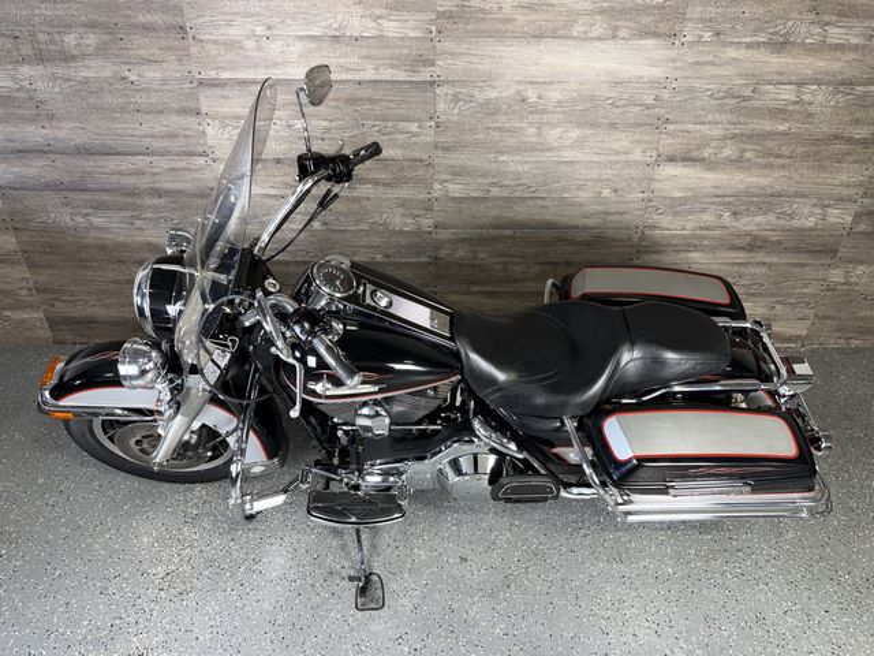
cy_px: 328
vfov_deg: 56.8
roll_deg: -0.7
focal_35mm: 24
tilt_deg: -32.5
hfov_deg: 71.6
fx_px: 606
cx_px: 437
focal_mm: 6.76
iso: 64
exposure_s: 1/22
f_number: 1.78
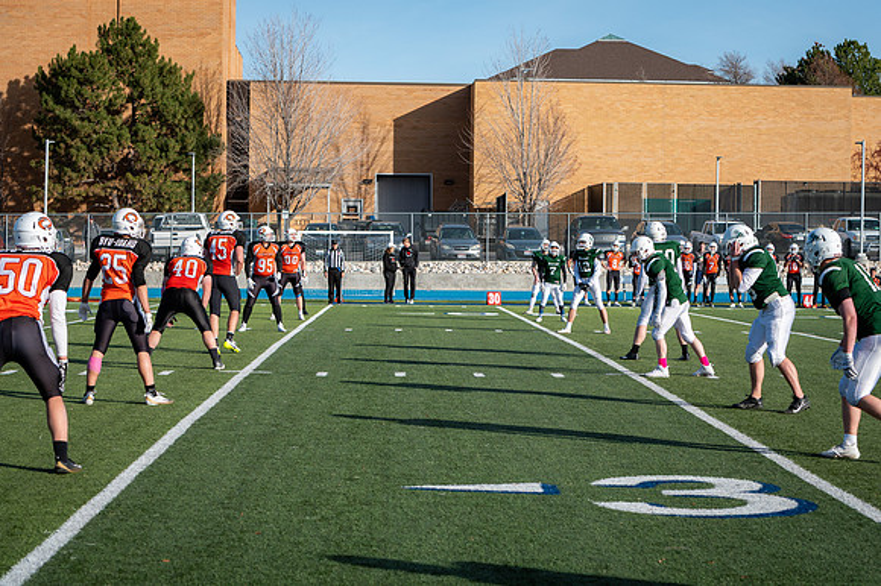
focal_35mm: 77
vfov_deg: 17.8
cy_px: 265
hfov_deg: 26.4
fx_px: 1875
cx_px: 482
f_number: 5
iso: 320
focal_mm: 70
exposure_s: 1/2500
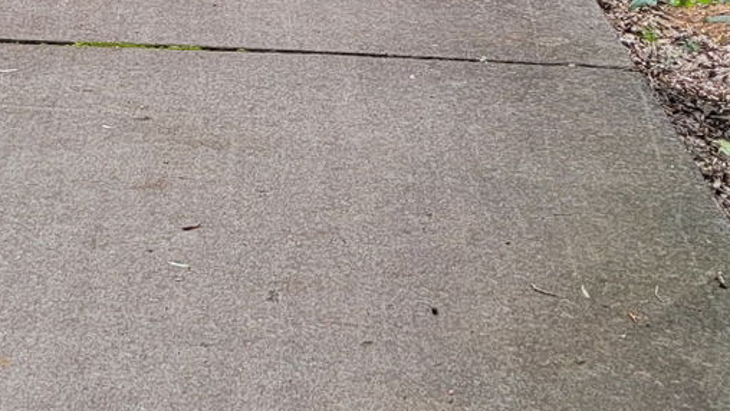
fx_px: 2072
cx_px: 30
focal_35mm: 107
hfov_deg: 19.5
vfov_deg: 10.4
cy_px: -418
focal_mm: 5.4
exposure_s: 1/120
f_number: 1.8
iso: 50
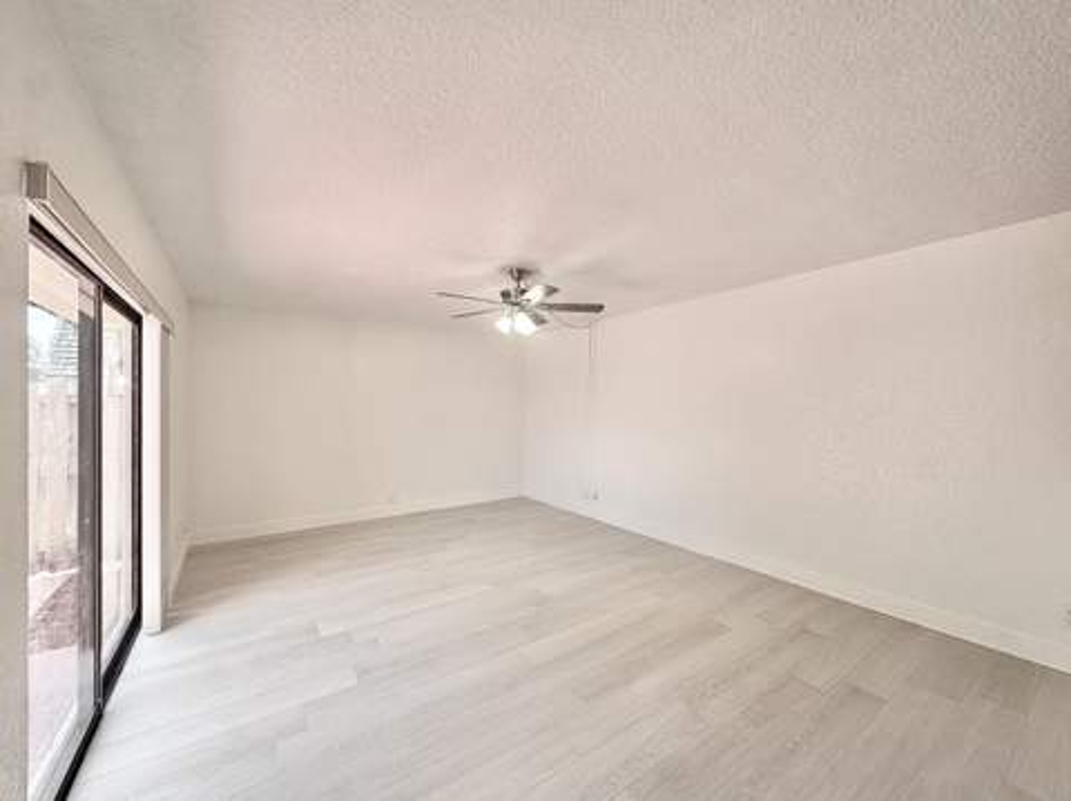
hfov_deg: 102.1
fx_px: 433
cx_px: 536
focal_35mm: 14
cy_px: 400
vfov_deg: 85.6
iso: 64
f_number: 2.2
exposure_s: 1/120
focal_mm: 2.22
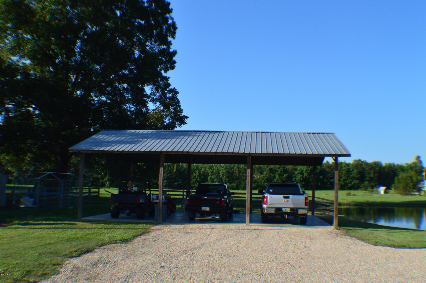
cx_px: 213
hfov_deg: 46.4
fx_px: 497
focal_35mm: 42
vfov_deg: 31.8
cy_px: 142
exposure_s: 1/250
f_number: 10
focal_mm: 28
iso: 400
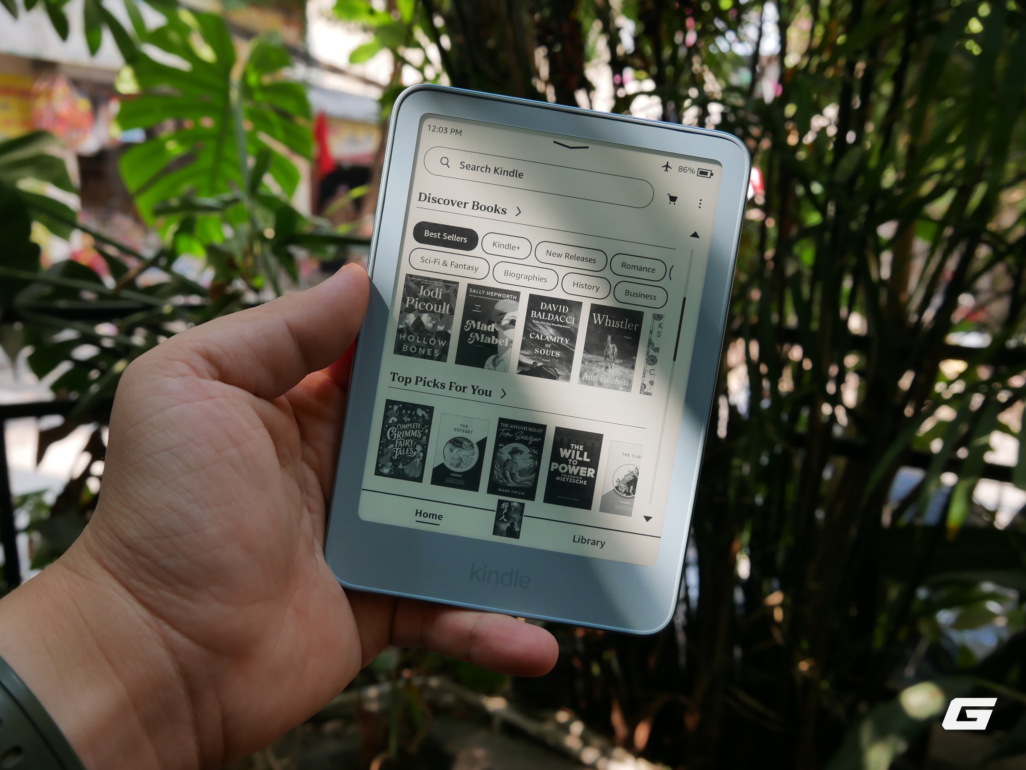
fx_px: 830
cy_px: 385
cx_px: 513
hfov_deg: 63.4
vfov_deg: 49.8
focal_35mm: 28
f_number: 4.6
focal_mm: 14
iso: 200
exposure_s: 1/125
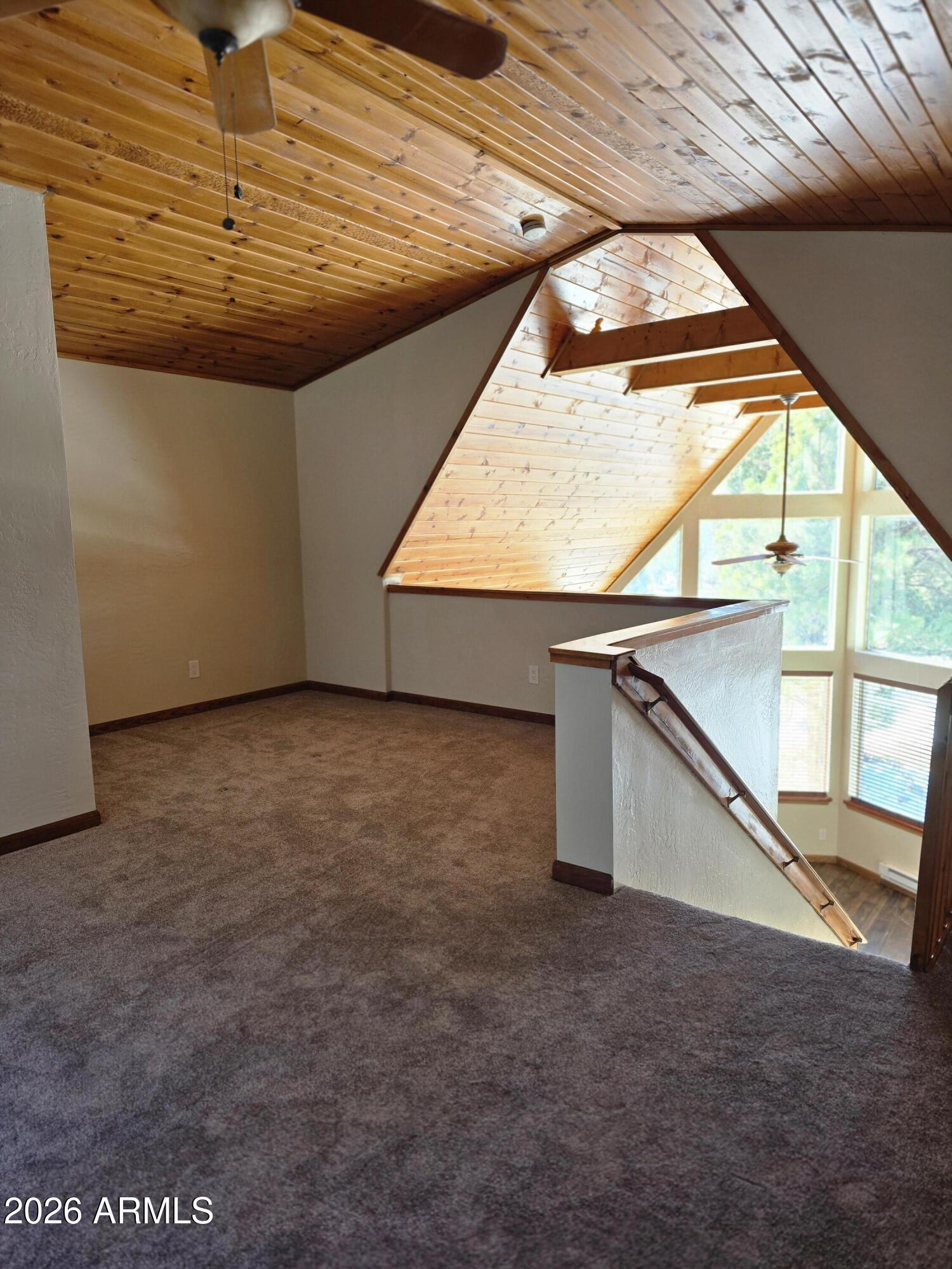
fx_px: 843
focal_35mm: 23
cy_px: 634
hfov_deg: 58.9
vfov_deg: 73.9
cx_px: 476
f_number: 1.7
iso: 50
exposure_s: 1/120
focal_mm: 6.3
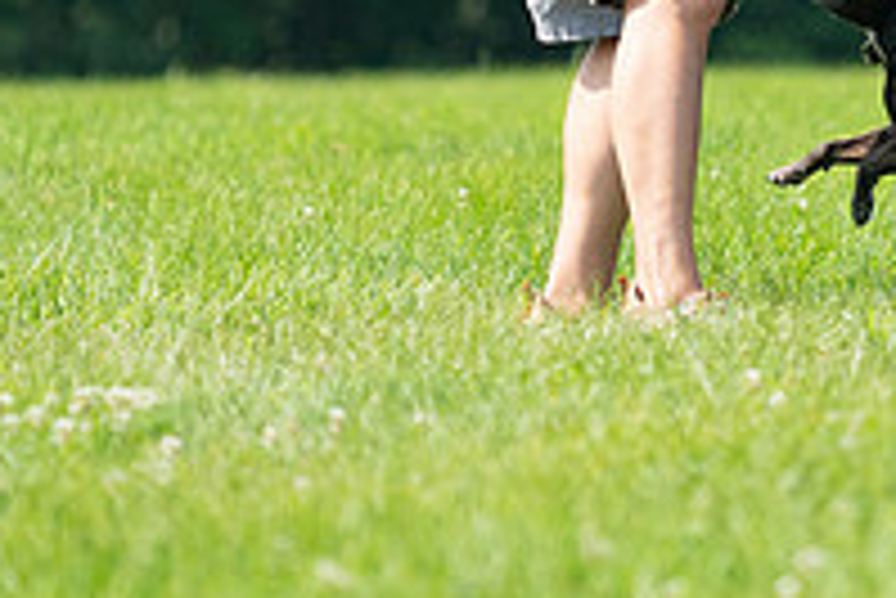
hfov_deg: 2.2
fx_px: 22864
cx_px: 928
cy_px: -209
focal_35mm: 918
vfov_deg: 1.5
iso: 2000
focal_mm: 315
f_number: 6.3
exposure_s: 1/4000
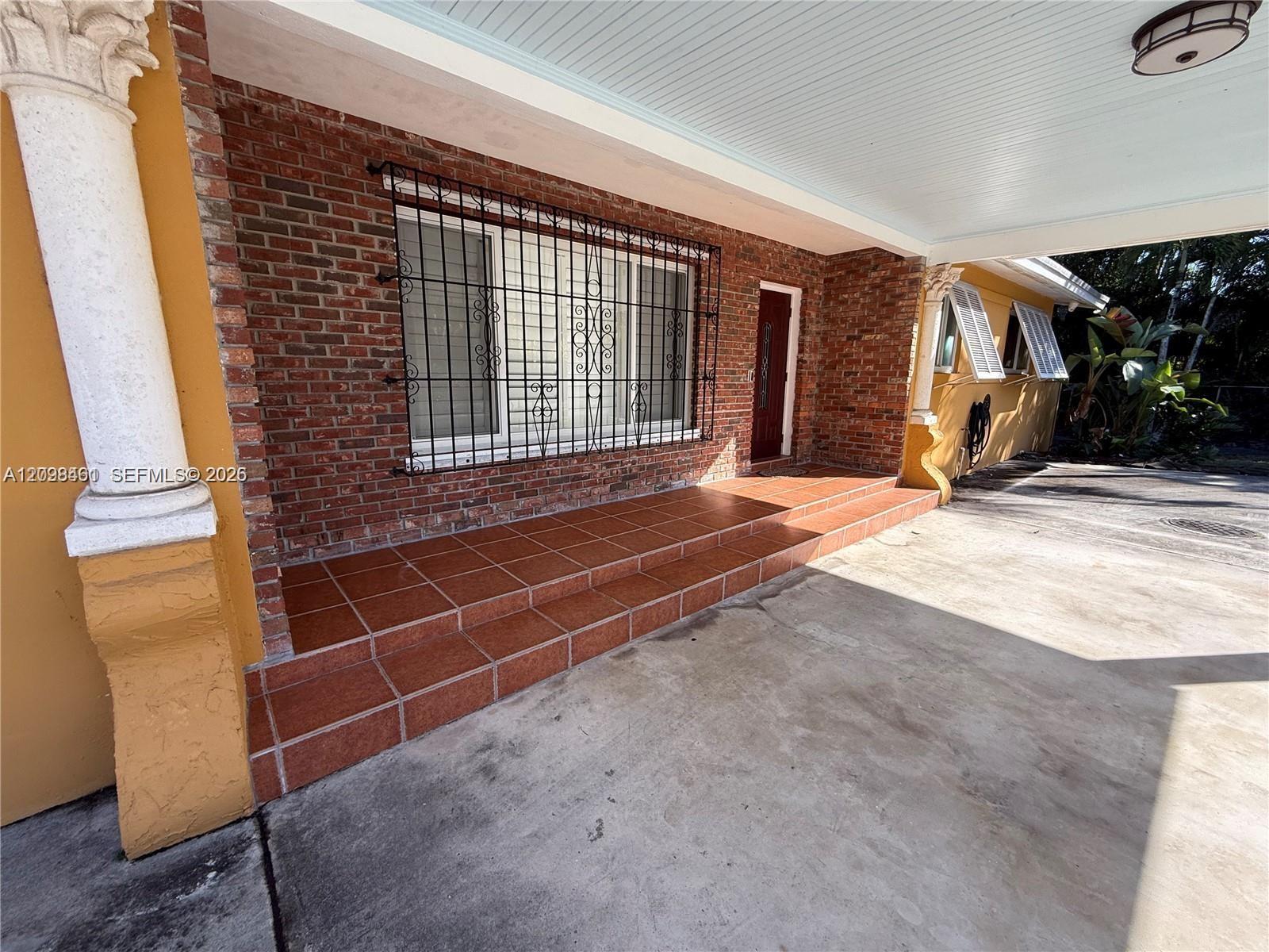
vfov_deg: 85.7
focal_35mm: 14
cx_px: 634
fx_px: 513
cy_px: 476
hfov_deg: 102.1
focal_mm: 2.22
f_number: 2.2
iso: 64
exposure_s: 1/395
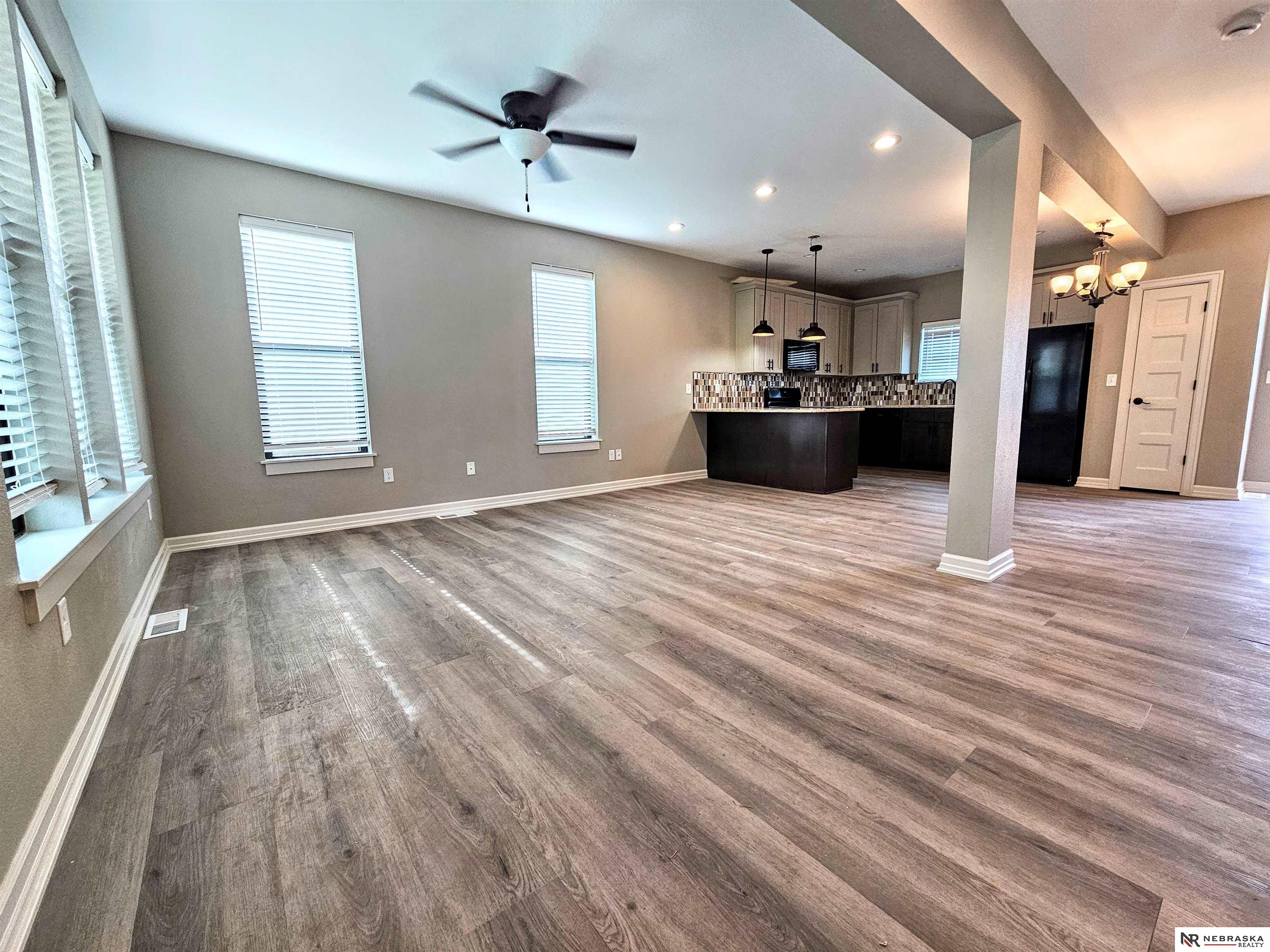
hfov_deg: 106.2
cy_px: 476
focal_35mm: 13
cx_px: 635
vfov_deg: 89.9
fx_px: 477
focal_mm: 2.2
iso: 64
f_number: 2.2
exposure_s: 1/60
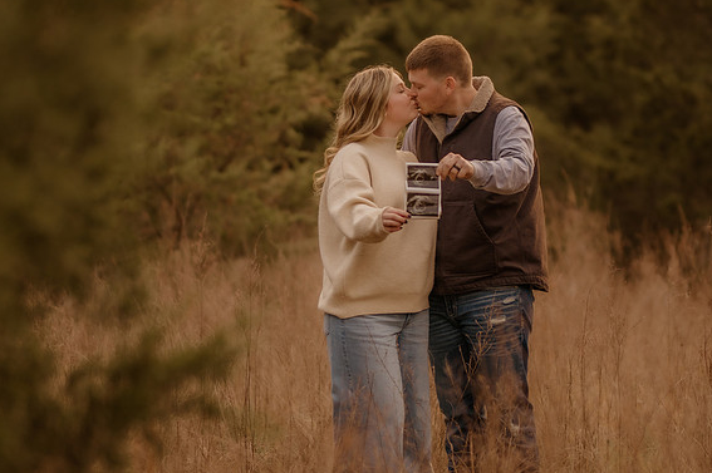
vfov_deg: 10.5
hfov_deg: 15.8
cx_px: 358
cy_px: 237
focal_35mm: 130
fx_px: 2569
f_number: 1.4
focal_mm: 85
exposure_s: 1/1250
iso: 320
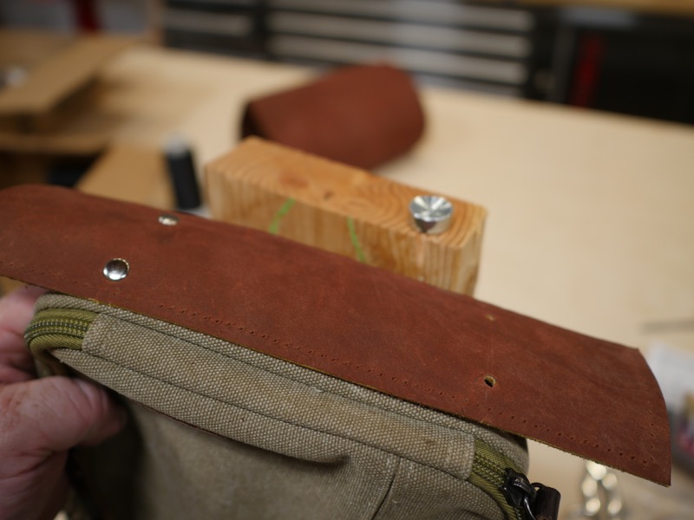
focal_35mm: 30
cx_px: 347
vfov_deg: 46.8
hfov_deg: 60.0
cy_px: 260
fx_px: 601
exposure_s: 1/125
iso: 200
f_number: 1.7
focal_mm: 15
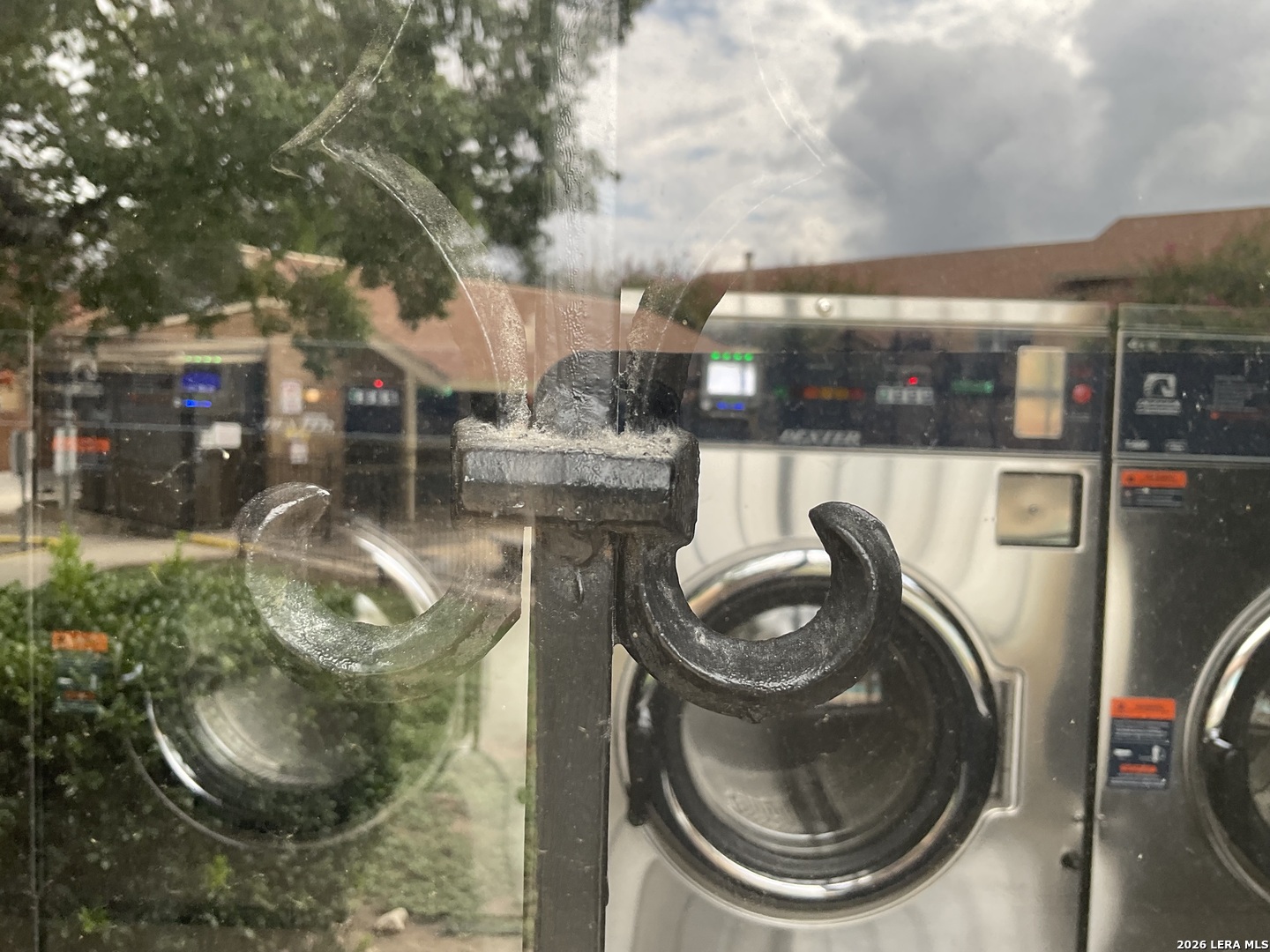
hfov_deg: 61.7
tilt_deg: -2.4
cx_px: 635
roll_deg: -1.0
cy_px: 476
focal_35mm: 29
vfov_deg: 48.2
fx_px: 1064
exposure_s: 1/122
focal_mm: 3
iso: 20
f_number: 1.8
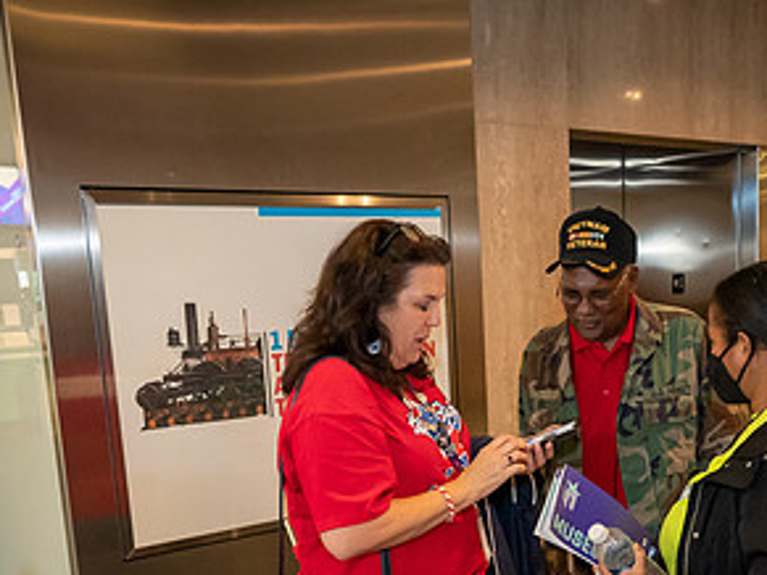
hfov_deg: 40.7
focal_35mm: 46
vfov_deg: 30.5
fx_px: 1019
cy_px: 483
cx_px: 517
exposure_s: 1/50
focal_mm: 24
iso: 10000
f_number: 5.6
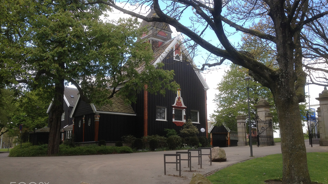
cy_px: 89
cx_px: 165
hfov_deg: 51.6
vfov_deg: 30.4
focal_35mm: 39
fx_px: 339
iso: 50
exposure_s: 1/476
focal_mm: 4.28
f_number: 2.4
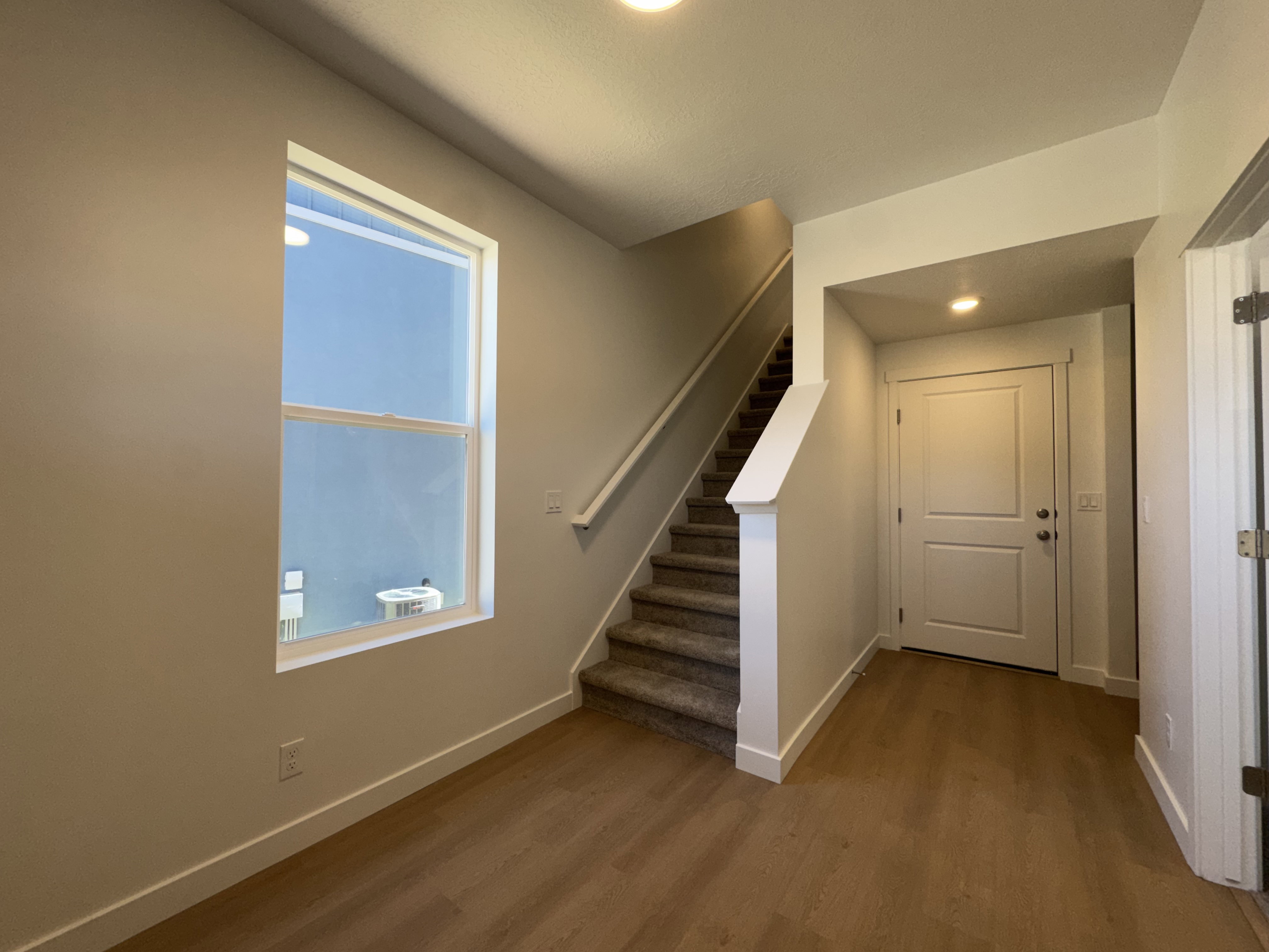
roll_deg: -0.3
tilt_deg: +1.3
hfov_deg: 102.1
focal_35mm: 14
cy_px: 476
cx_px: 634
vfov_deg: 85.7
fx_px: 513
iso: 64
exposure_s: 1/120
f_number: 2.2
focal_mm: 2.22
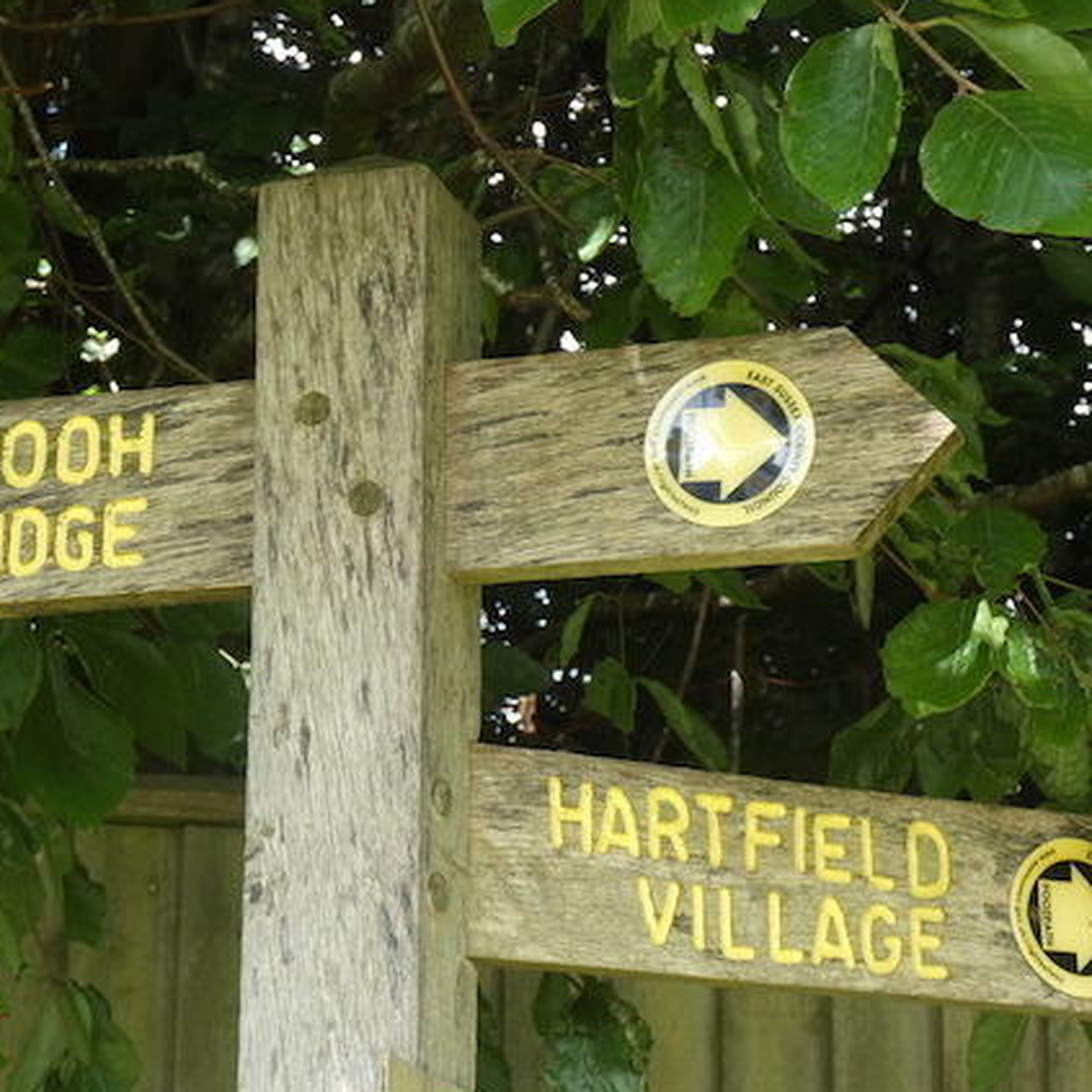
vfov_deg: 15.0
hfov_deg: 15.0
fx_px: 4140
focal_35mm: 116
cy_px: 571
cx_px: 429
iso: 160
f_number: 4.4
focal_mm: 13.7
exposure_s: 1/80
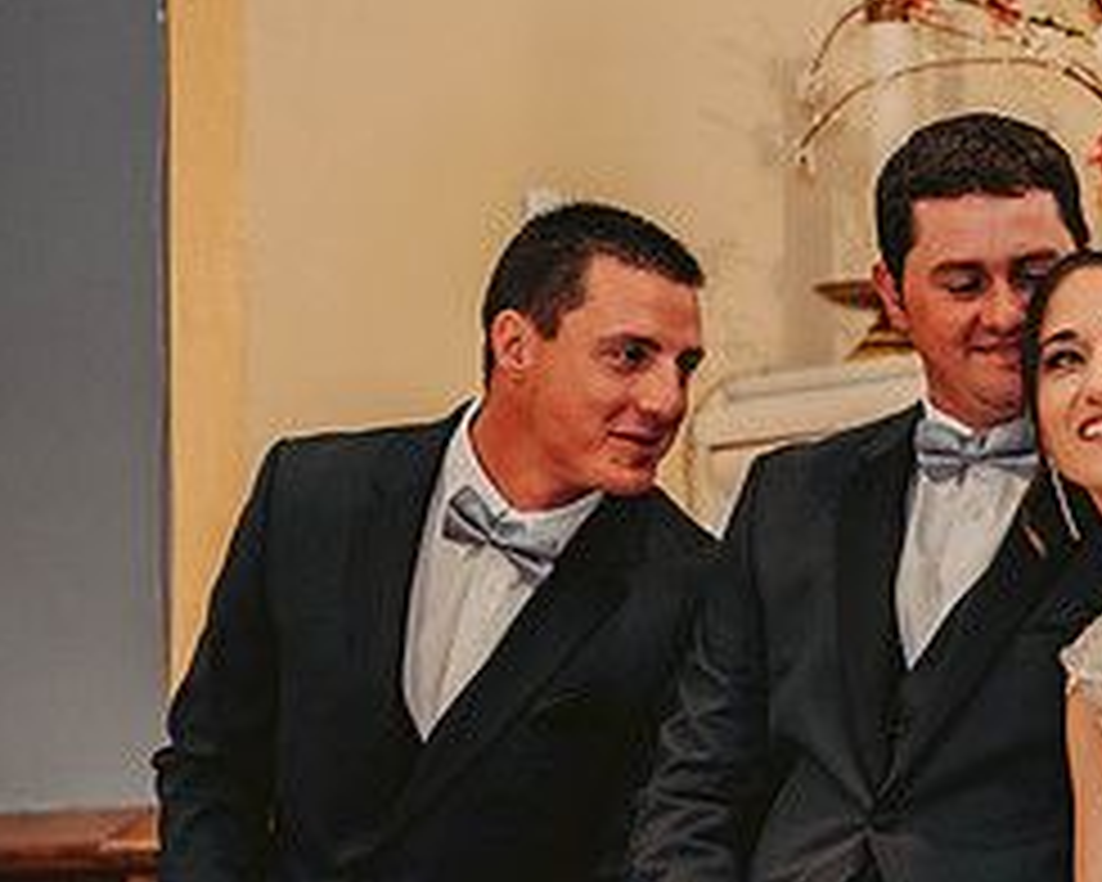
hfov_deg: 7.5
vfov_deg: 6.0
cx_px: 1138
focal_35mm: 258
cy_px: 677
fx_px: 8415
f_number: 2.8
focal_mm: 116
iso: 800
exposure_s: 1/80
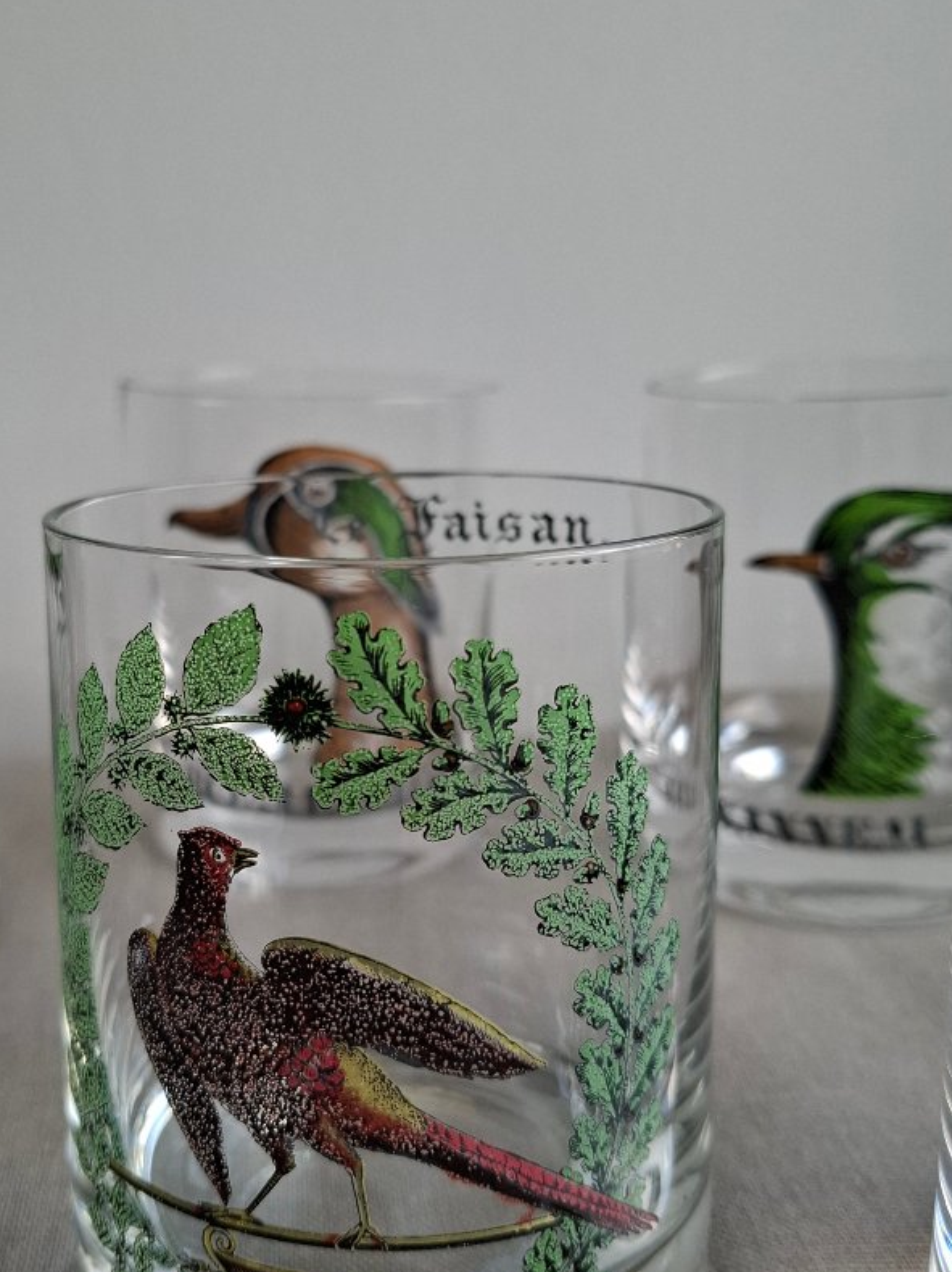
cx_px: 375
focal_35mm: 35
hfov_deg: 40.5
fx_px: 1284
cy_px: 613
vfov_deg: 52.6
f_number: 1.8
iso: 50
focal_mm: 5.54
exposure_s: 1/127
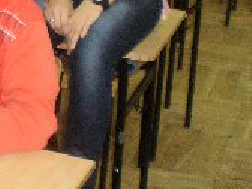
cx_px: -118
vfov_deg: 13.2
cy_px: -74
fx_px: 779
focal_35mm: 107
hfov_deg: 16.8
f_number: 3.1
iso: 200
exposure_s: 1/30
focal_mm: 6.3
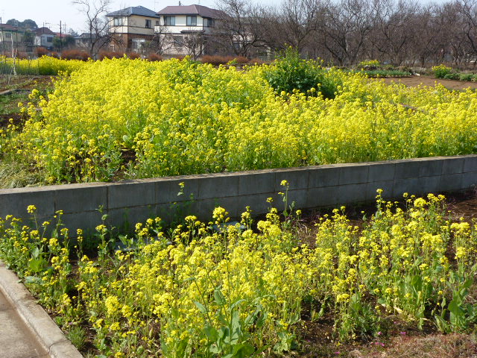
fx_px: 496
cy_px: 179
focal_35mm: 36
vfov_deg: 39.7
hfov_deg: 51.4
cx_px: 238
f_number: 4
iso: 100
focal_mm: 6.4
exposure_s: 1/500
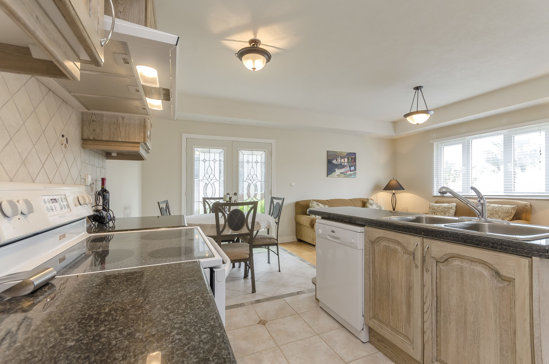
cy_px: 182
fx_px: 228
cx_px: 274
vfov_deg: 77.1
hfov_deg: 100.5
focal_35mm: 15
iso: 250
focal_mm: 10
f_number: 8
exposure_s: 1/13
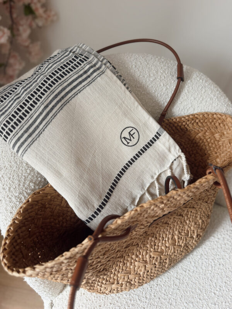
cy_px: 154
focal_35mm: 24
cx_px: 116
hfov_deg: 56.8
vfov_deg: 71.6
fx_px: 214
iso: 160
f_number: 1.78
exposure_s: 1/121
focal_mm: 6.76
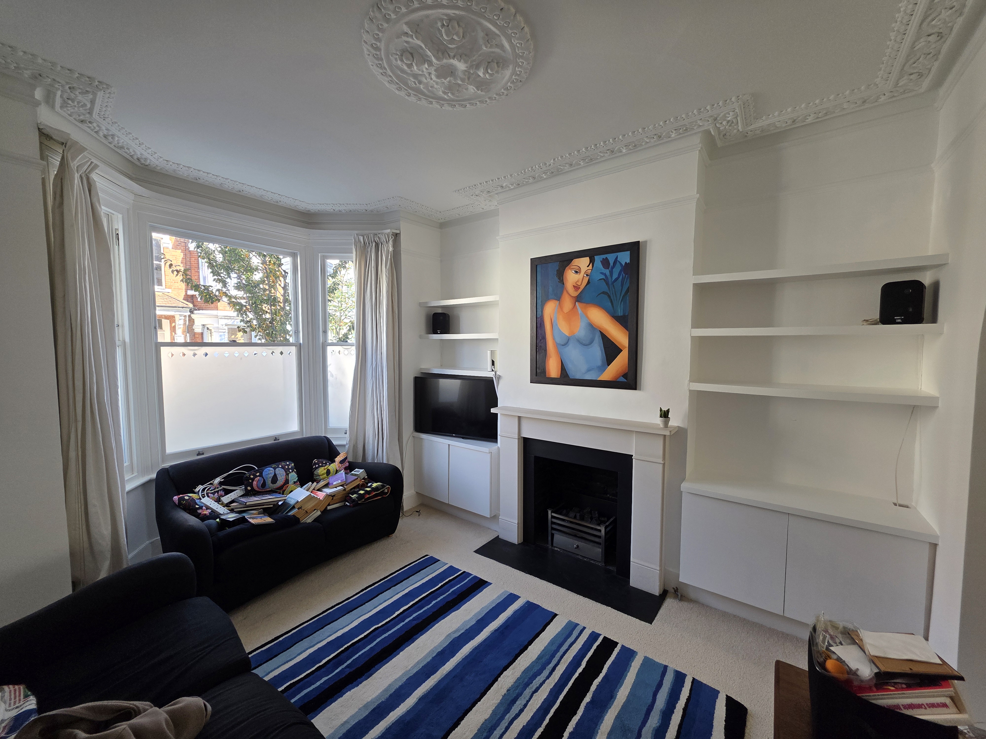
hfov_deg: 106.2
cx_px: 493
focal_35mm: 13
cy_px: 370
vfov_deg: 89.9
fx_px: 370
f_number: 1.9
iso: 64
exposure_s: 1/100
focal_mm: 2.2
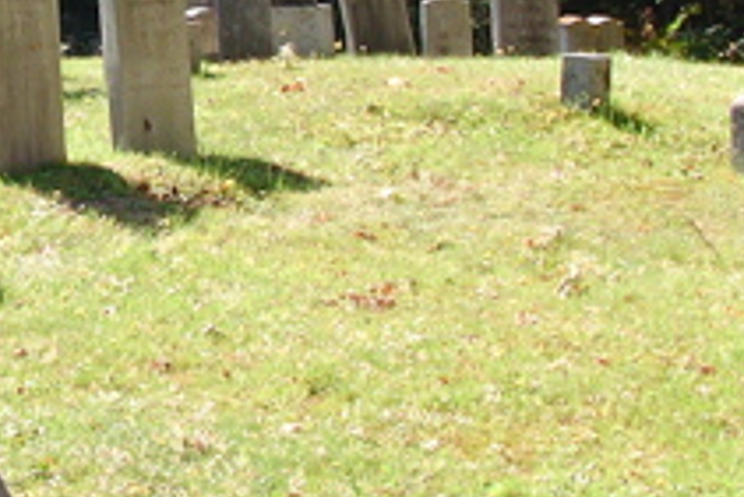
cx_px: -25
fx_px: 2482
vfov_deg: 11.3
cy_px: -39
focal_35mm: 120
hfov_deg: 16.6
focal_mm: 5.8
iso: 50
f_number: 3.5
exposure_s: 1/306
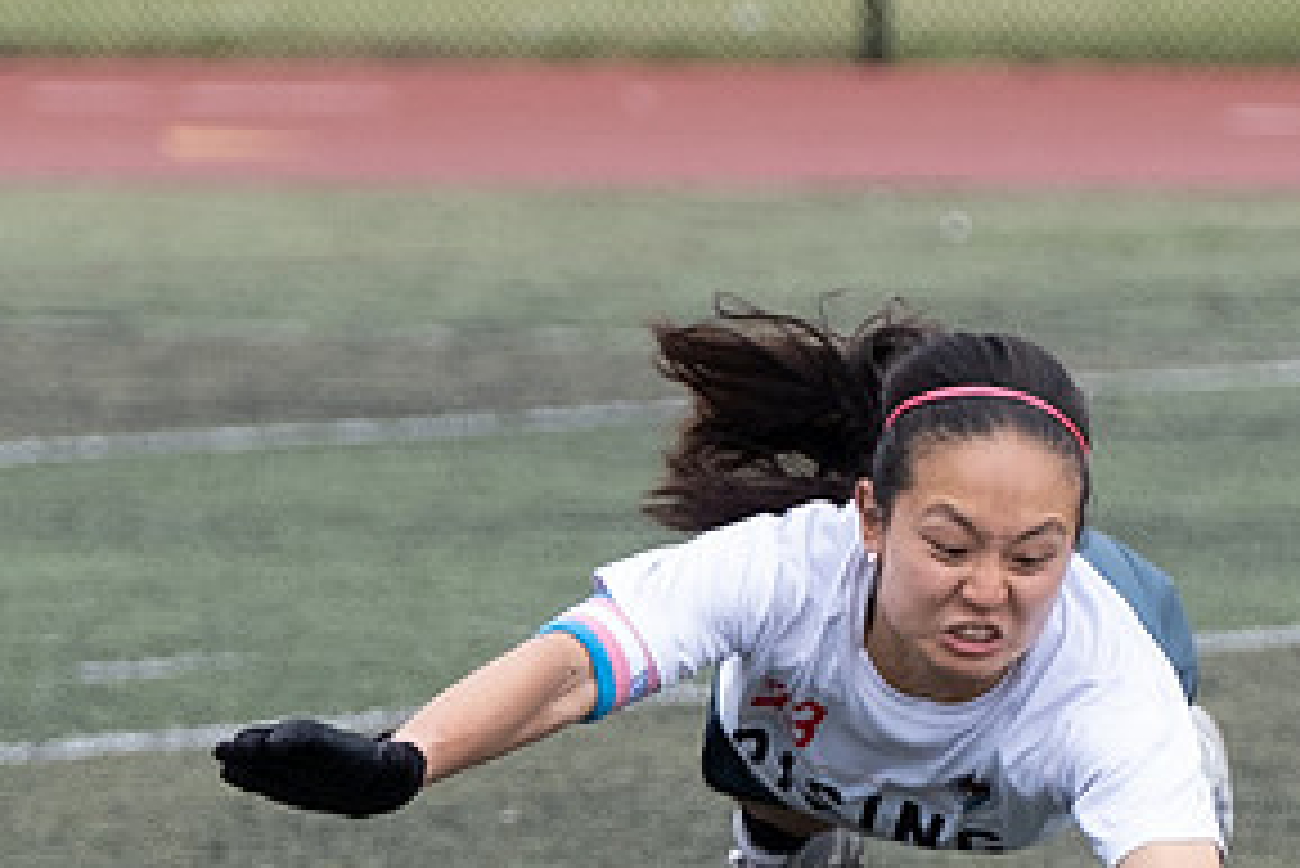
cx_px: 1093
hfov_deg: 2.6
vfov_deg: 1.8
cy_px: 1233
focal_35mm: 782
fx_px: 28252
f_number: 2.8
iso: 320
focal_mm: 110.6
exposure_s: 1/2000
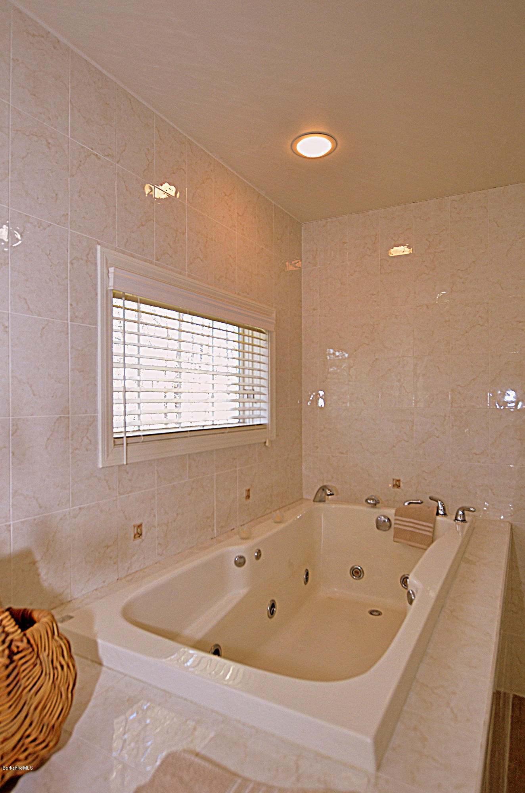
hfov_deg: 63.0
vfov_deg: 85.5
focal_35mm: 20
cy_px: 396
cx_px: 262
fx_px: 429
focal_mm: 13
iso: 500
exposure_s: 1/60
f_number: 4.5
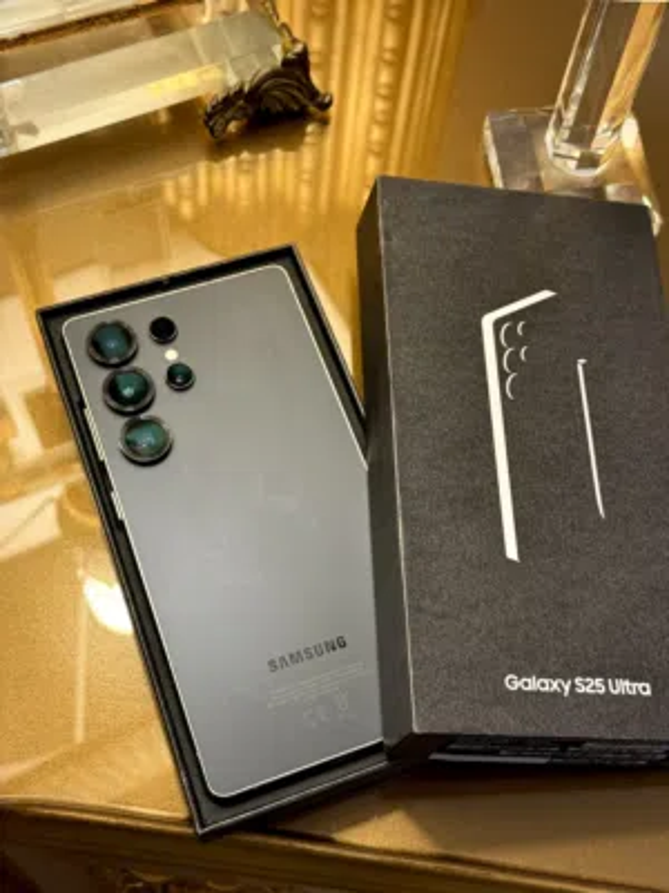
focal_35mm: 48
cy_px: 446
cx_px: 334
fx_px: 1237
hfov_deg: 30.3
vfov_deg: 39.7
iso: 100
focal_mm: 6.76
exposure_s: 1/50
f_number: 1.78
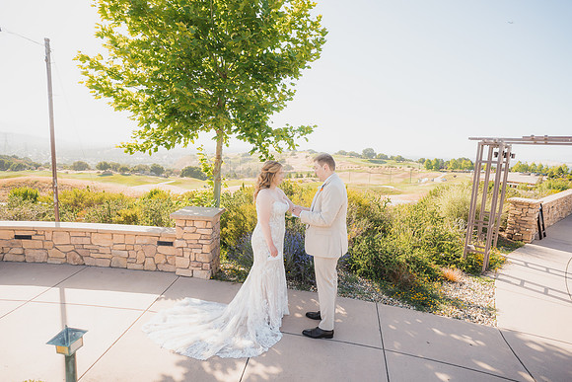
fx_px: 286
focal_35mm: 18
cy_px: 191
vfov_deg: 67.4
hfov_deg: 90.0
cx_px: 286
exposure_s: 1/640
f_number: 2.8
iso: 125
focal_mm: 18
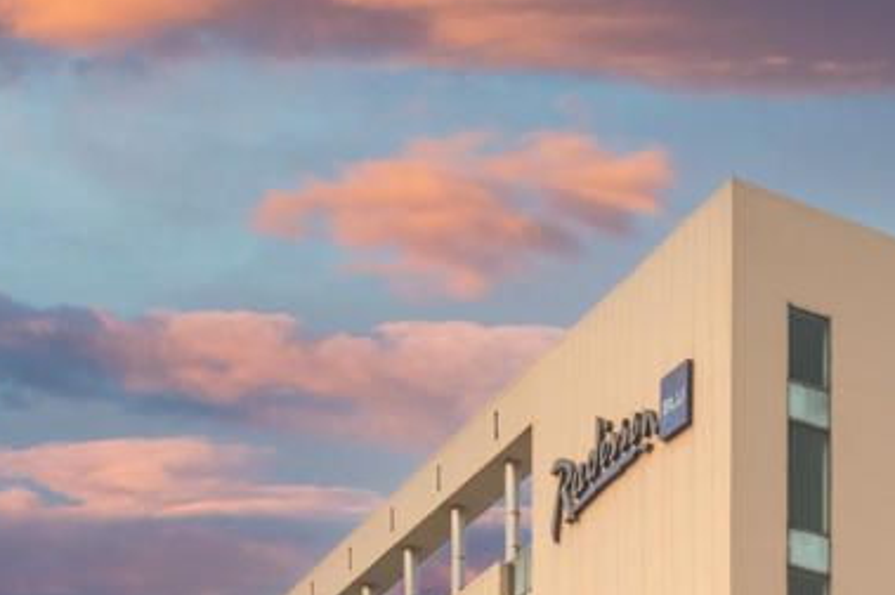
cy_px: 931
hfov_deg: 25.6
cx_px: 1070
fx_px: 1764
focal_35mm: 71
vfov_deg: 17.0
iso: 100
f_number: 11
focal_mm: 21
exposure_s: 1/200
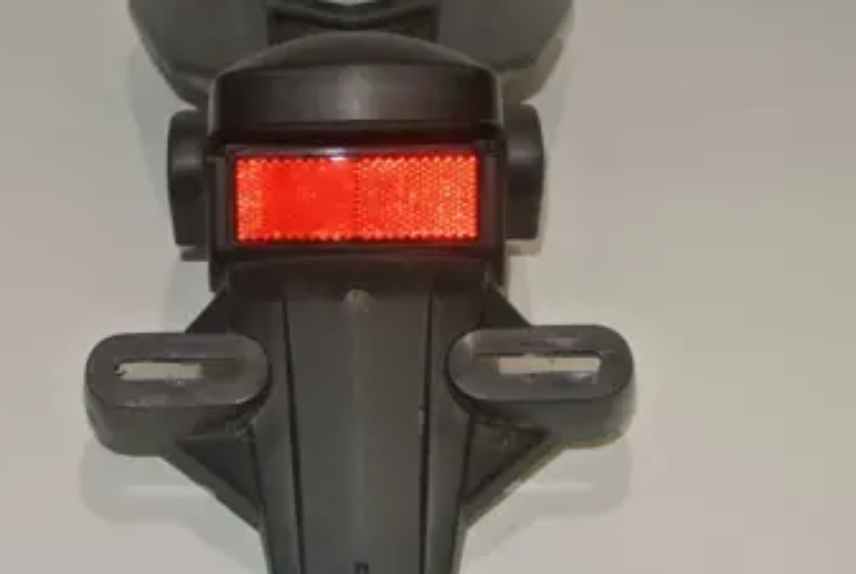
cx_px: 330
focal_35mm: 83
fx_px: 1977
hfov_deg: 24.4
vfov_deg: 16.5
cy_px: 302
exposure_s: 1/60
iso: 200
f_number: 4.8
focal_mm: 19.6
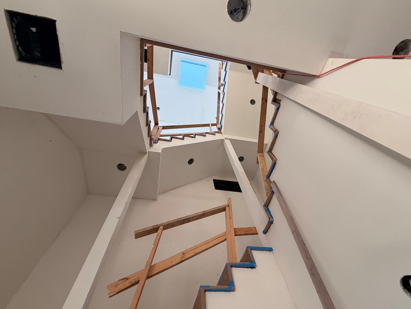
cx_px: 202
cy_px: 161
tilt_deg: +59.0
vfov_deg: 81.7
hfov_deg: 98.2
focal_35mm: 15
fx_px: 178
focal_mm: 2.22
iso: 320
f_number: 2.2
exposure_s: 1/121
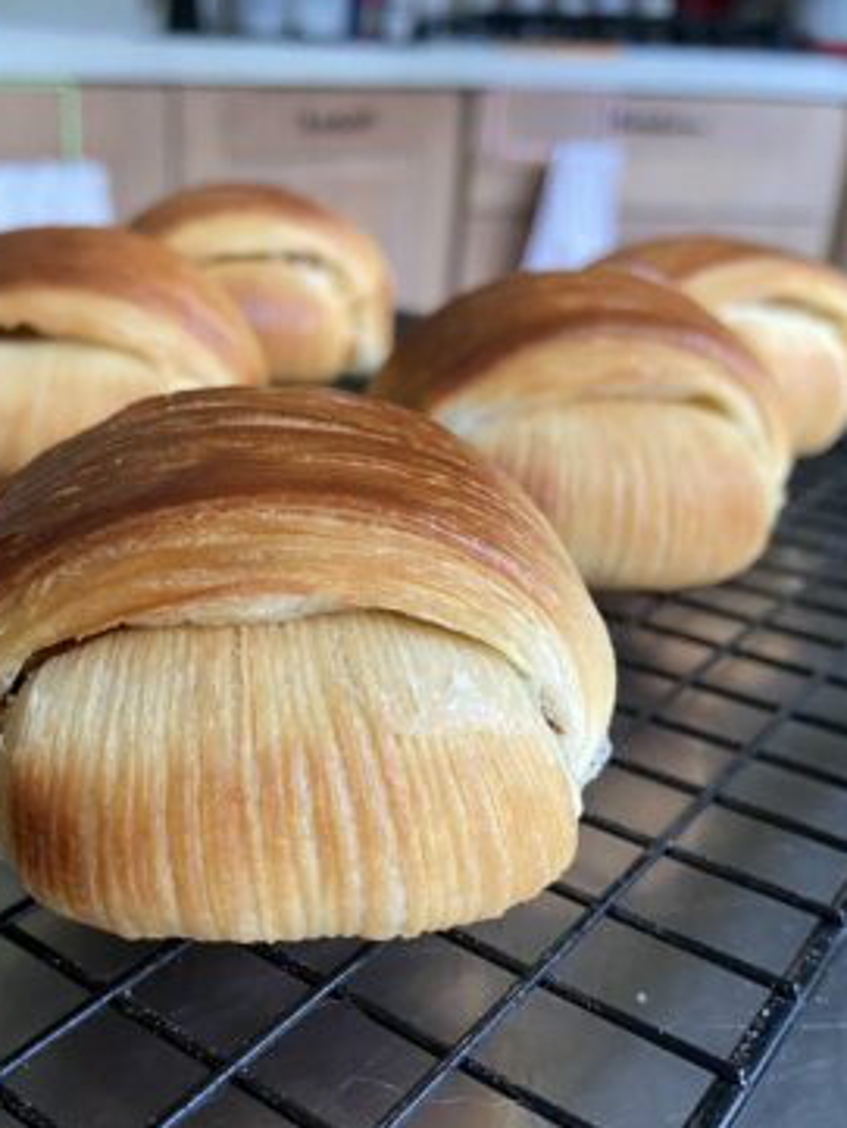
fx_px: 1174
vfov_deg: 51.1
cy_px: 666
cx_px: 292
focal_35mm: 36
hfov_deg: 39.3
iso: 400
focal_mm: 4.25
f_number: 1.8
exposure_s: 1/50
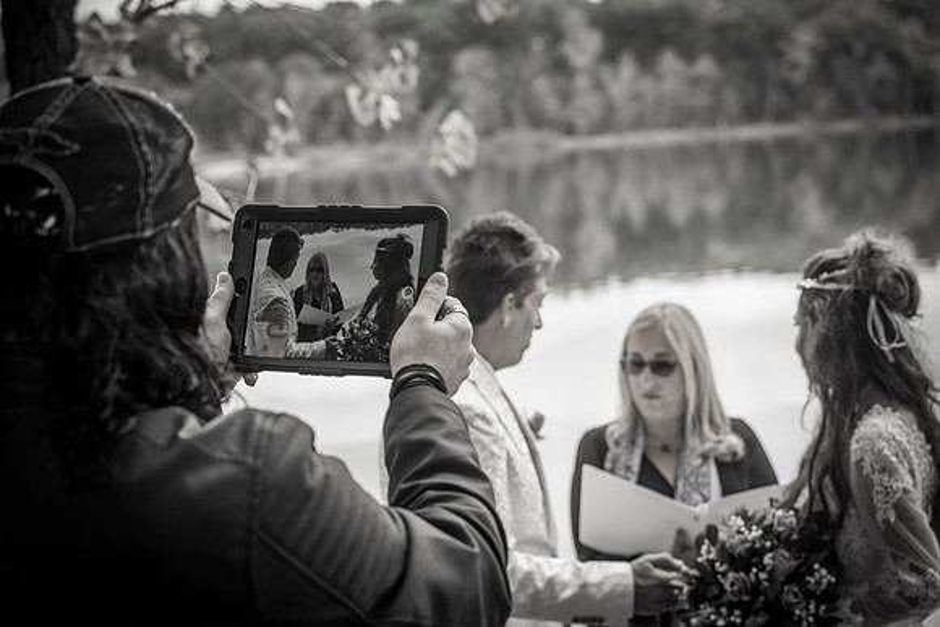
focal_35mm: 70
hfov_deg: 28.8
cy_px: 314
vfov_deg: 19.5
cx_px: 470
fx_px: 1828
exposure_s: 1/200
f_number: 5
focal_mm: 70
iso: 160
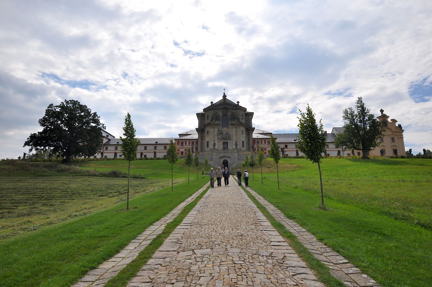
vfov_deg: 59.4
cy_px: 144
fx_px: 252
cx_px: 216
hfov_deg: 81.3
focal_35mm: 21
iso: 320
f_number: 13
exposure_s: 1/640
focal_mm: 14
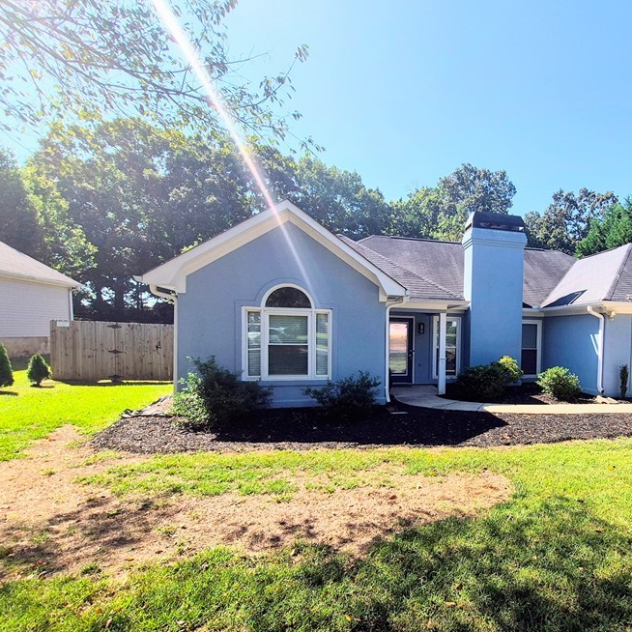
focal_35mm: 18
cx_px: 460
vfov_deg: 80.3
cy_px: 357
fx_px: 372
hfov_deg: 75.9
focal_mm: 1.74
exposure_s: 1/1220
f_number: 2.2
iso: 40
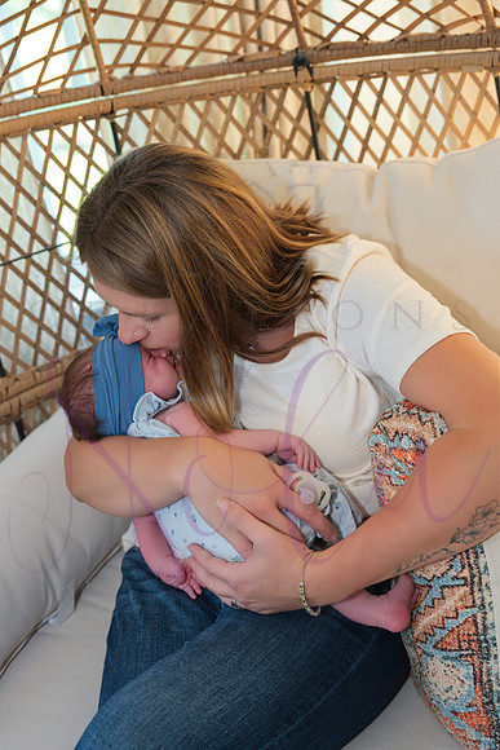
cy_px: 375
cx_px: 250
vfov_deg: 44.5
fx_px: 916
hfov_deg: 30.5
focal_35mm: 44
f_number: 4
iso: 1600
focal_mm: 44
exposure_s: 1/320
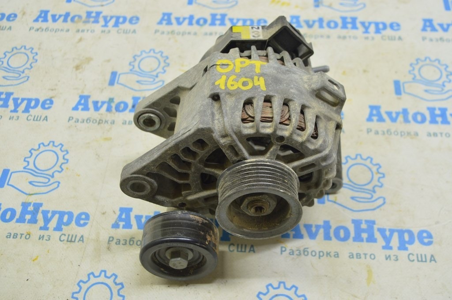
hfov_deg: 51.3
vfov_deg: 35.4
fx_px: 470
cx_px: 226
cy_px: 150
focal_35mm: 38
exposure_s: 1/20
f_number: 5.6
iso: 400
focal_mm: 25
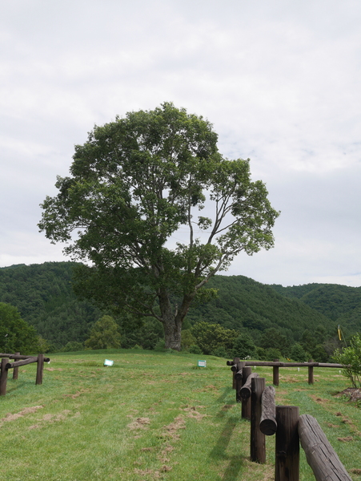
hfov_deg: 37.8
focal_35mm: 38
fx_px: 528
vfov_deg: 48.9
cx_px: 180
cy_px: 240
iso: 200
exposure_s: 1/400
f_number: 8
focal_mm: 19
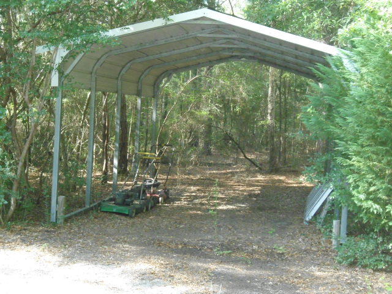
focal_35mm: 63
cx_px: 196
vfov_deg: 23.3
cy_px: 147
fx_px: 713
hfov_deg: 30.7
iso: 800
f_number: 4.2
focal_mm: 11.2
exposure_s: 1/125
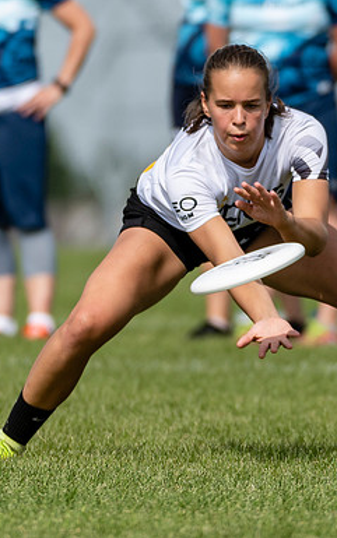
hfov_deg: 0.9
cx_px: 342
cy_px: 233
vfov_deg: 1.4
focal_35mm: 1453
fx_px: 21328
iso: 100
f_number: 4
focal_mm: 330
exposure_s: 1/1250
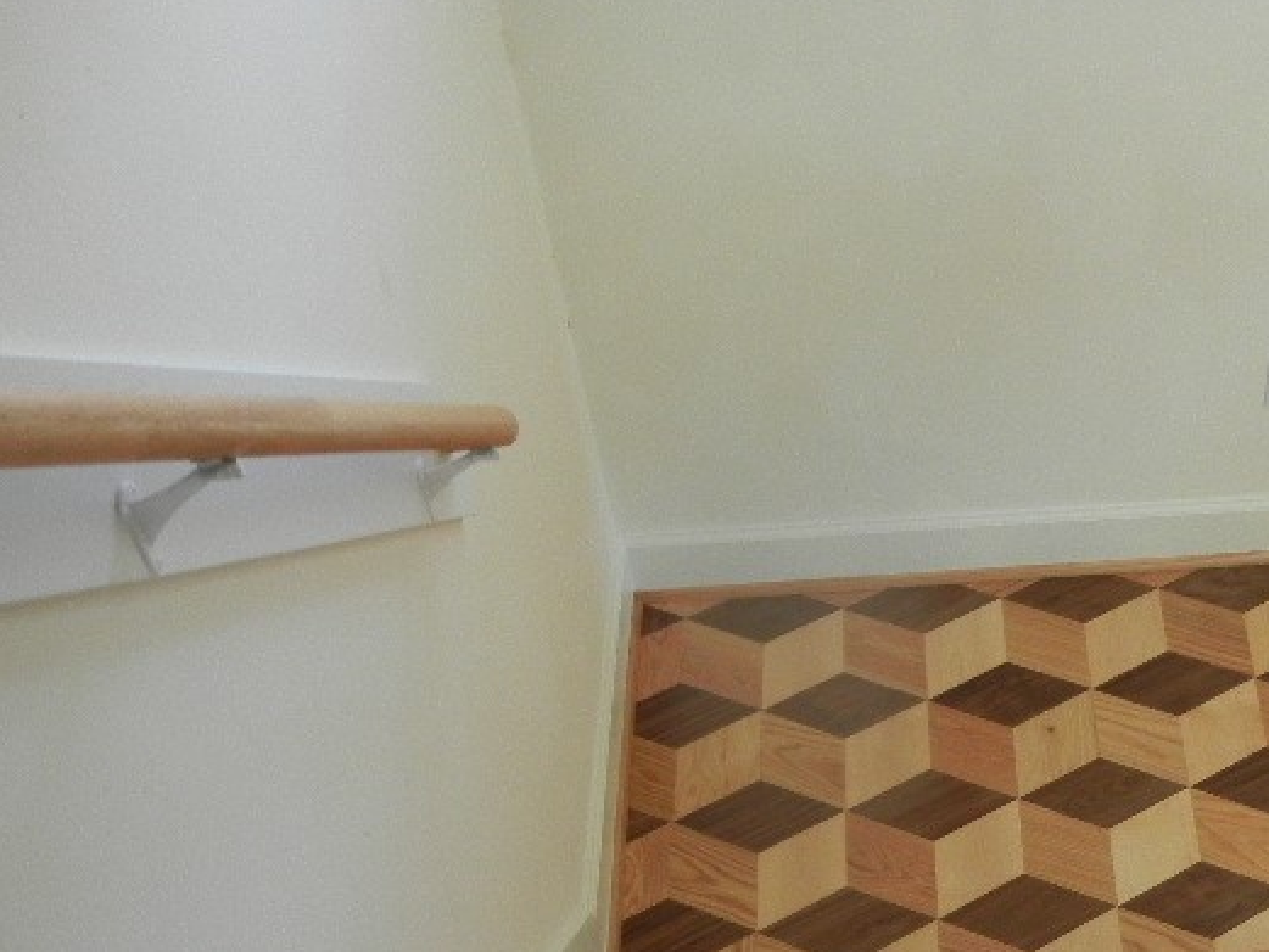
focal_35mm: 59
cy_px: 862
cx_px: 1084
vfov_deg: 24.1
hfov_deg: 31.5
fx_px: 2163
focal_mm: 5.4
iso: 320
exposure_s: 1/30
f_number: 3.5
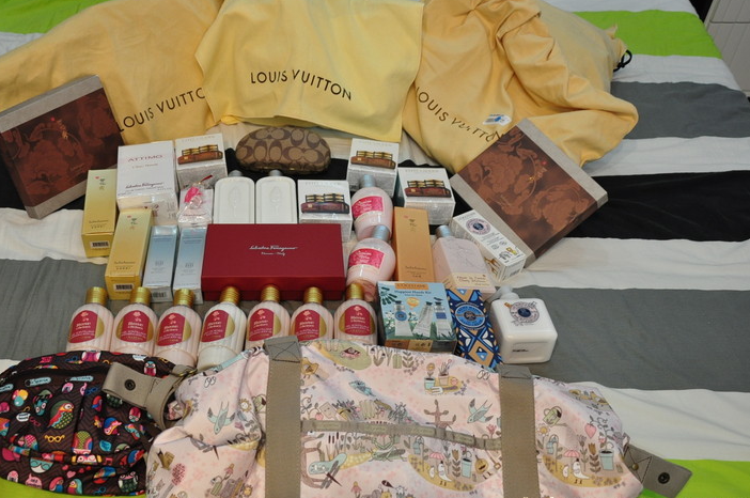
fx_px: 853
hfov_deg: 47.4
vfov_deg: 32.5
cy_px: 251
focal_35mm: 41
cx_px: 330
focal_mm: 24
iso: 800
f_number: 6.3
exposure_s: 1/13
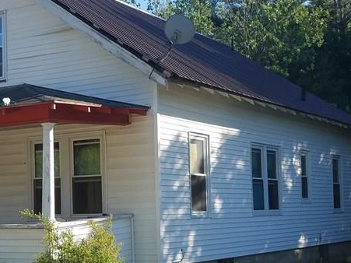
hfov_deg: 32.0
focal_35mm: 59
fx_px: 598
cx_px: 79
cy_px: 165
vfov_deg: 24.7
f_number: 1.7
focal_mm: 4.2
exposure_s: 1/1348
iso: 50
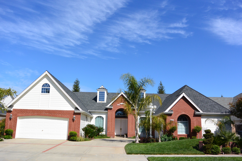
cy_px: 80
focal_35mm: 31
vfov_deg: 42.3
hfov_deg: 60.3
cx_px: 121
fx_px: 208
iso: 160
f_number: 5
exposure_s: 1/1250
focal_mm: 11.8
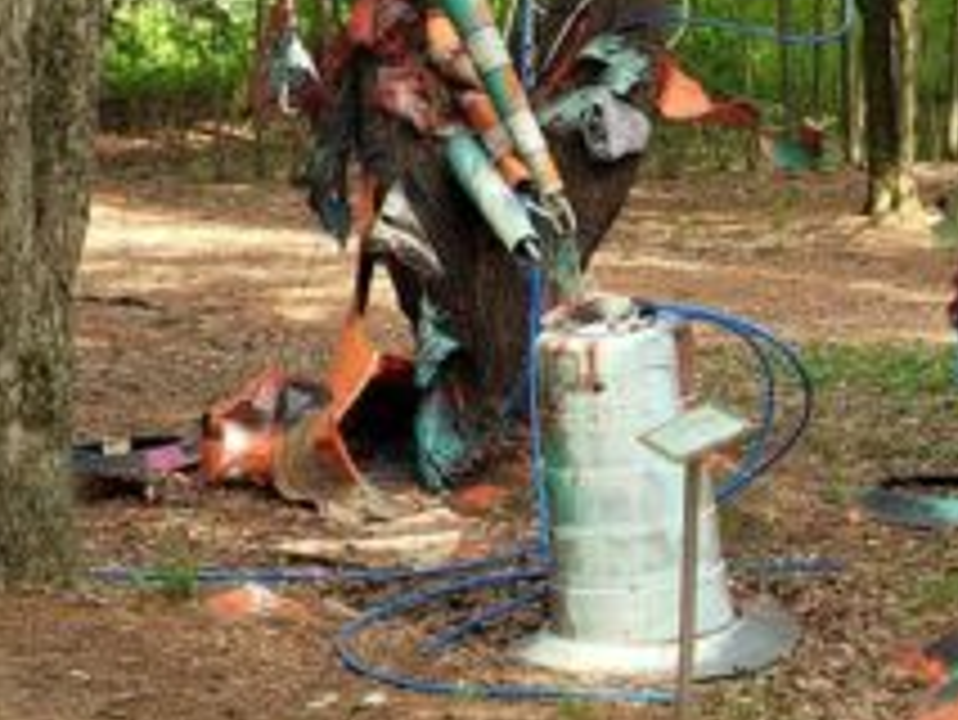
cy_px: 178
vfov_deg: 23.8
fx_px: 1689
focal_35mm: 61
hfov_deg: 31.0
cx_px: 747
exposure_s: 1/50
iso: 50
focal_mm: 4.3
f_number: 2.4
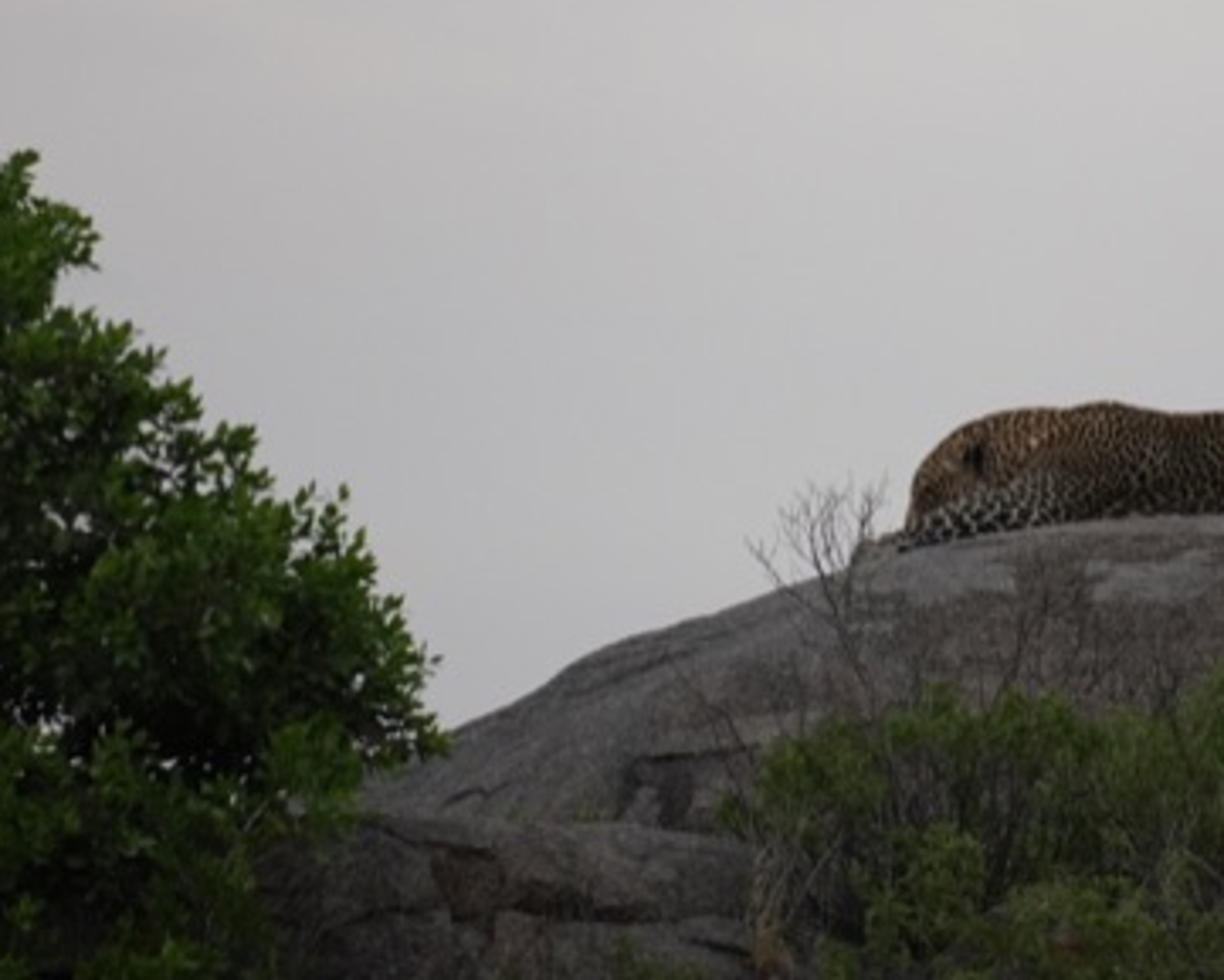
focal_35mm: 1091
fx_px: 39533
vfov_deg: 1.4
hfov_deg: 1.8
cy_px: 392
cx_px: 1088
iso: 1000
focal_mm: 350
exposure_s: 1/500
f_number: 6.3
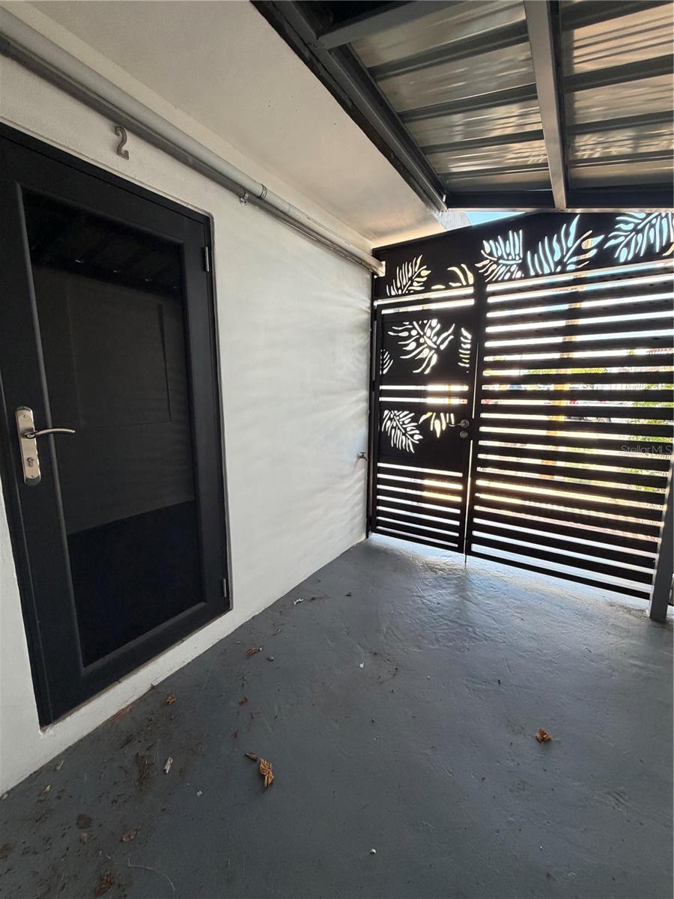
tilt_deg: -10.8
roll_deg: -0.8
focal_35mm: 14
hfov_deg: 85.7
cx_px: 337
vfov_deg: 102.1
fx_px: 363
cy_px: 450
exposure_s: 1/121
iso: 160
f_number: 2.2
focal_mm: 2.22
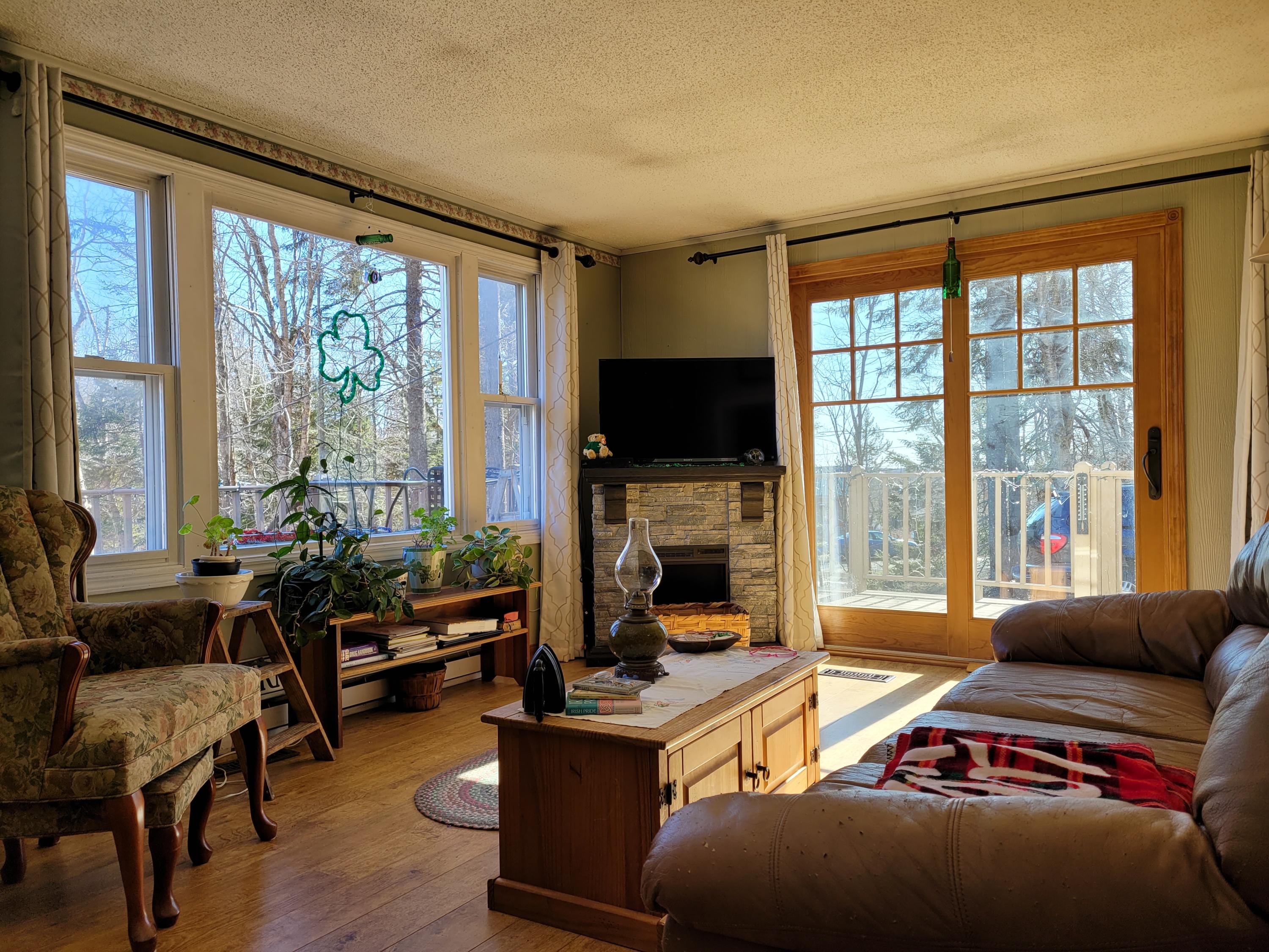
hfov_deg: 67.3
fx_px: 953
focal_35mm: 26
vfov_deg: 53.1
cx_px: 634
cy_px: 476
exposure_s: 1/191
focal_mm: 5.4
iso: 40
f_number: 1.8
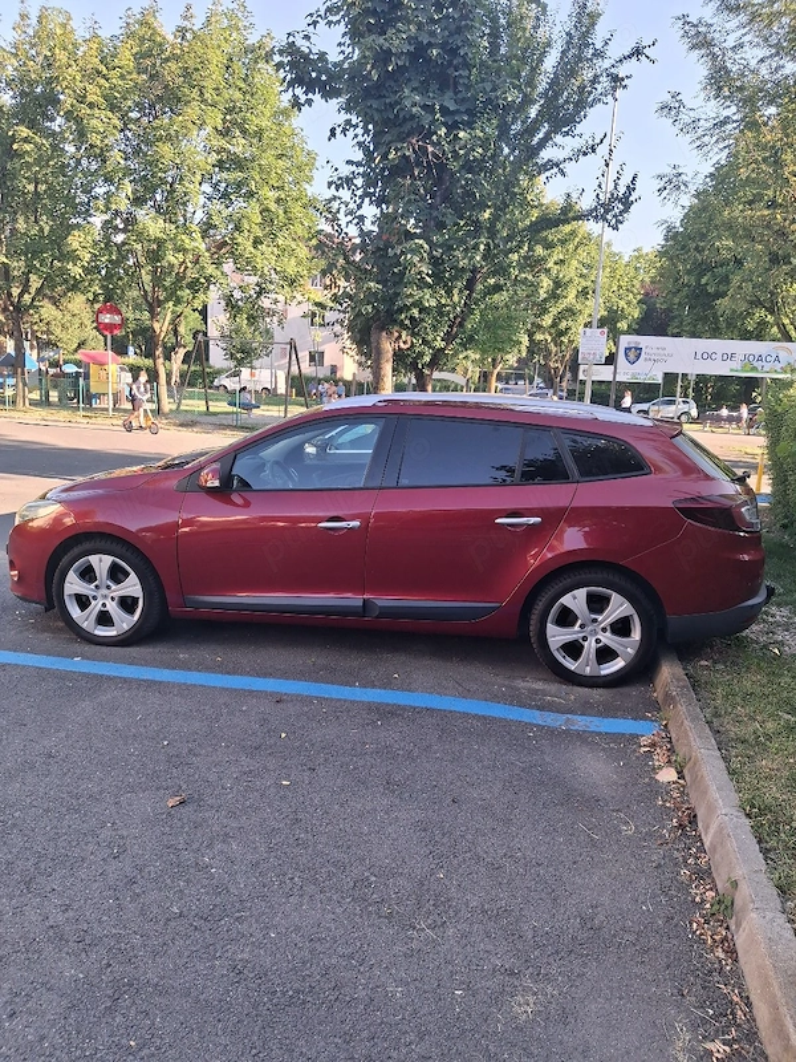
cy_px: 531
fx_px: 828
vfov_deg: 65.3
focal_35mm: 27
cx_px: 398
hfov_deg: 51.4
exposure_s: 1/103
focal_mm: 4
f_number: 1.8
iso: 20
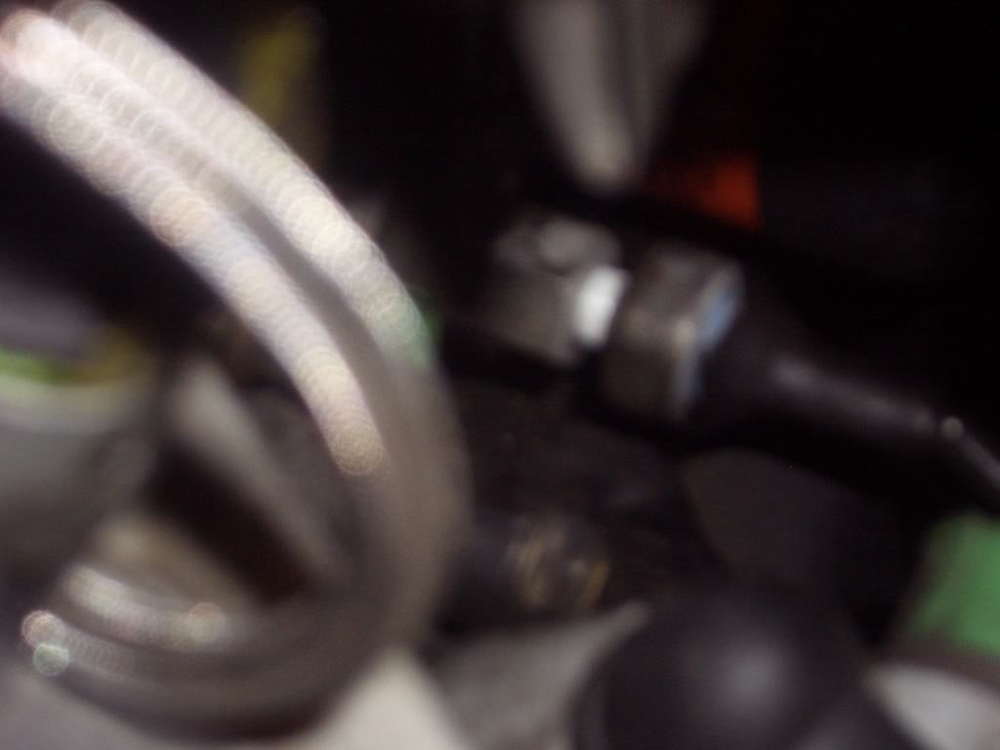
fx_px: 3033
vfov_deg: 14.1
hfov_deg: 18.7
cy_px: 375
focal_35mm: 105
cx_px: 500
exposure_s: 1/60
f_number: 4.8
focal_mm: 17.4
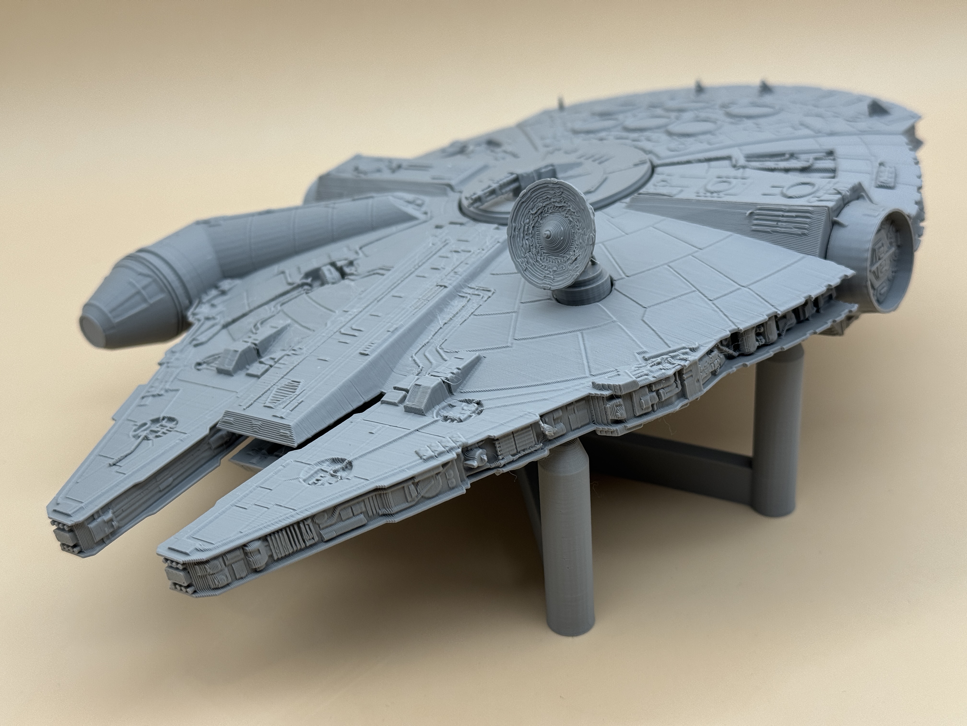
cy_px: 363
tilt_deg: -31.2
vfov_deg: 30.3
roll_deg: +5.4
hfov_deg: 39.7
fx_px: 1341
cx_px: 484
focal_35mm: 48
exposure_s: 1/117
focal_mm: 6.76
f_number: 1.78
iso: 64
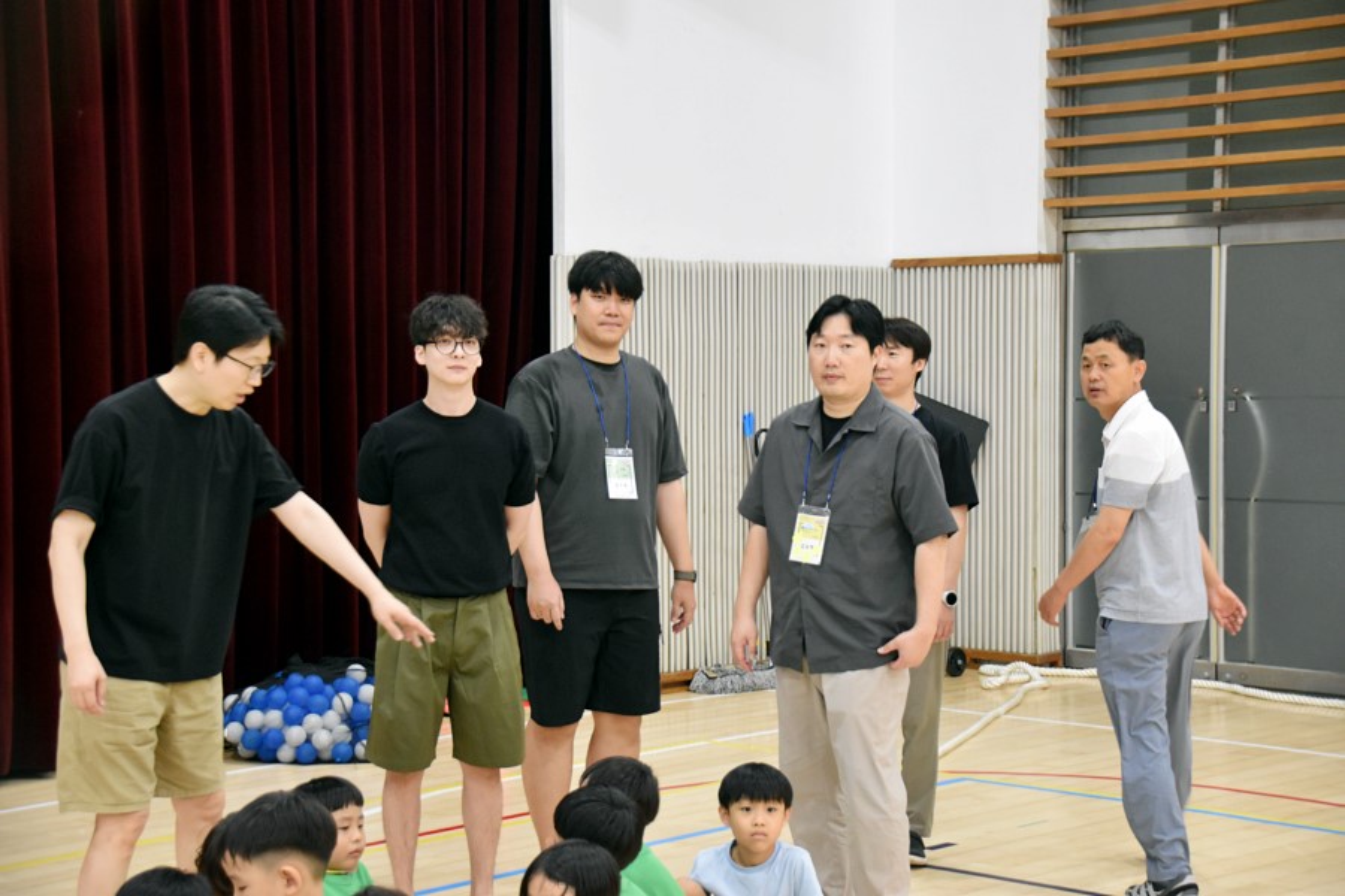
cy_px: 448
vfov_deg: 19.7
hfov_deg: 29.2
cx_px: 672
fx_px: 2578
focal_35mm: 69
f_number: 4.8
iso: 2000
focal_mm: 46
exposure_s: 1/60
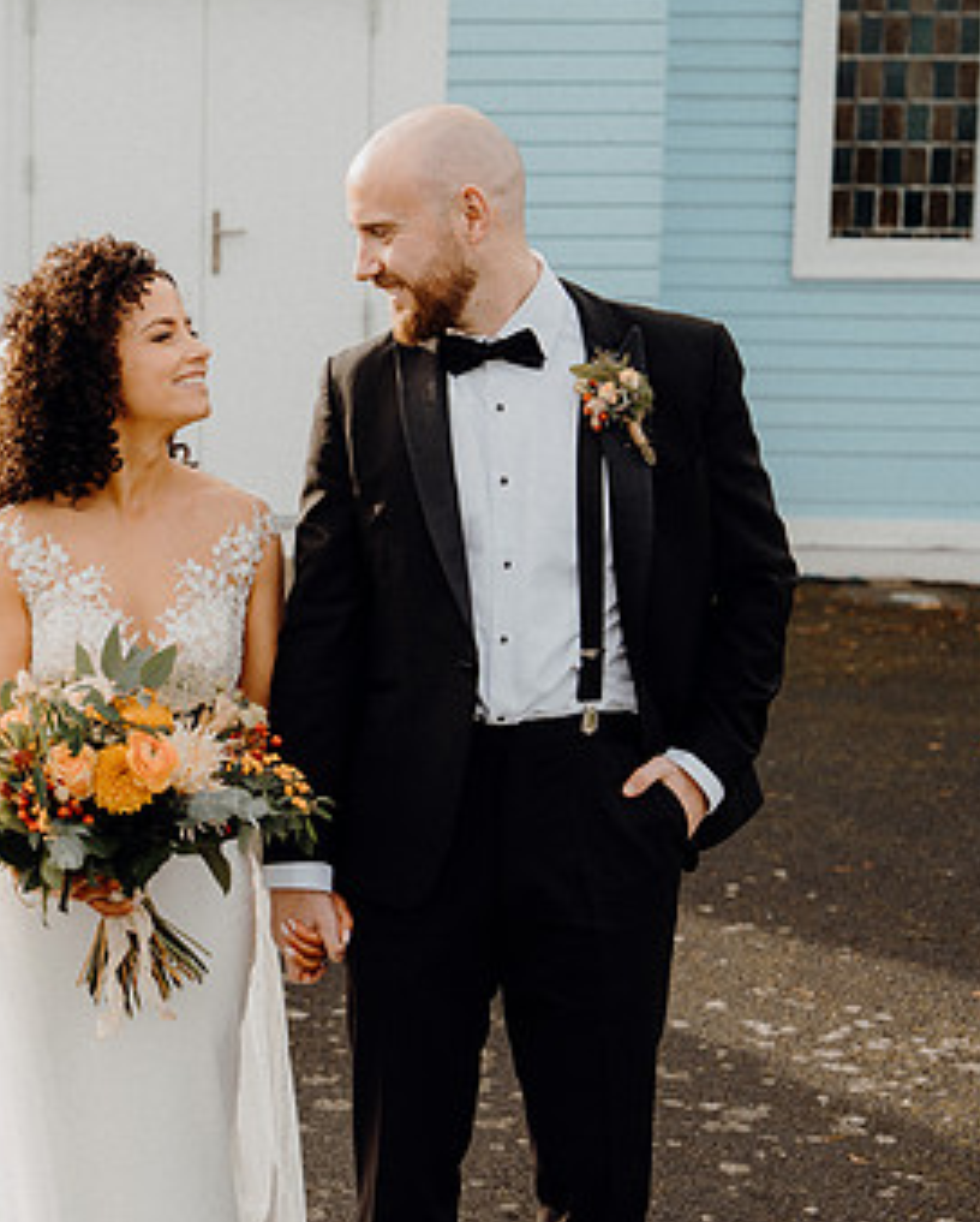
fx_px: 3076
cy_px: 564
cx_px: 25
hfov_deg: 17.7
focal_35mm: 85
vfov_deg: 22.5
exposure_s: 1/500
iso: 125
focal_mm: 53
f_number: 3.5
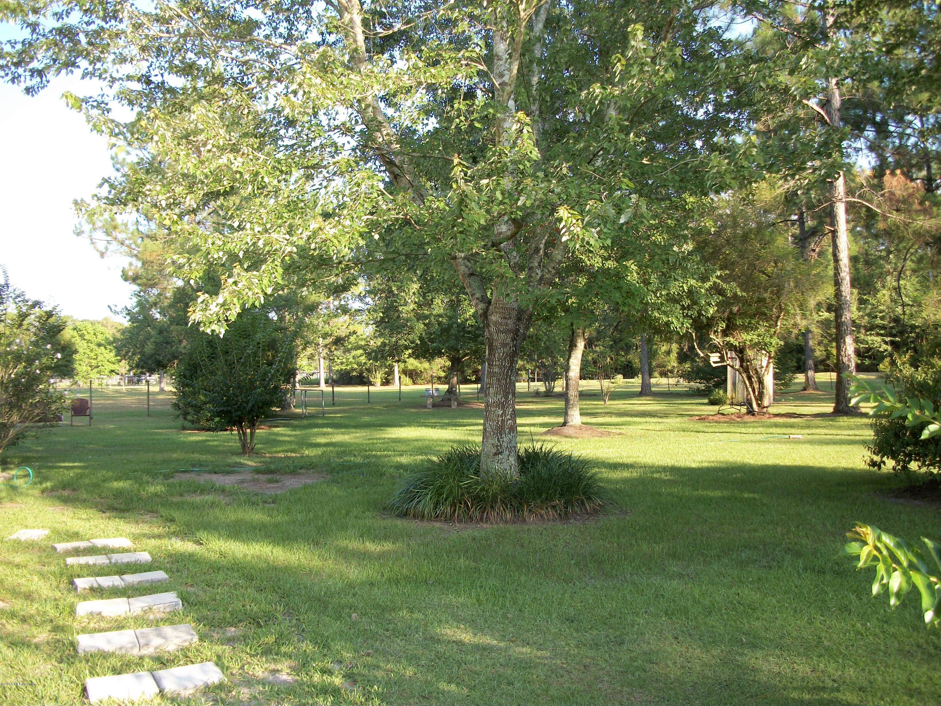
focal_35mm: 32
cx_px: 470
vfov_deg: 44.2
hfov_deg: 56.8
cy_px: 353
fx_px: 870
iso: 80
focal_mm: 5.7
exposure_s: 1/200
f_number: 2.9
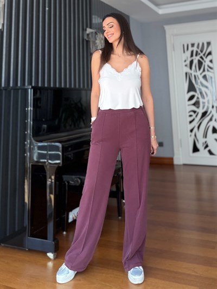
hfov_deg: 46.8
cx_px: 108
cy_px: 144
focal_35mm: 30
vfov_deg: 60.0
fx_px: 251
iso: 64
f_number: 1.9
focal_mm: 2.71
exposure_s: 1/121
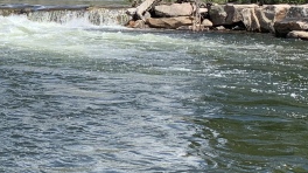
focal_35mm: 110
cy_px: 43
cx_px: -89
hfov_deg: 18.2
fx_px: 898
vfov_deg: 11.0
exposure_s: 1/2364
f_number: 1.8
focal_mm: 4.25
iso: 25
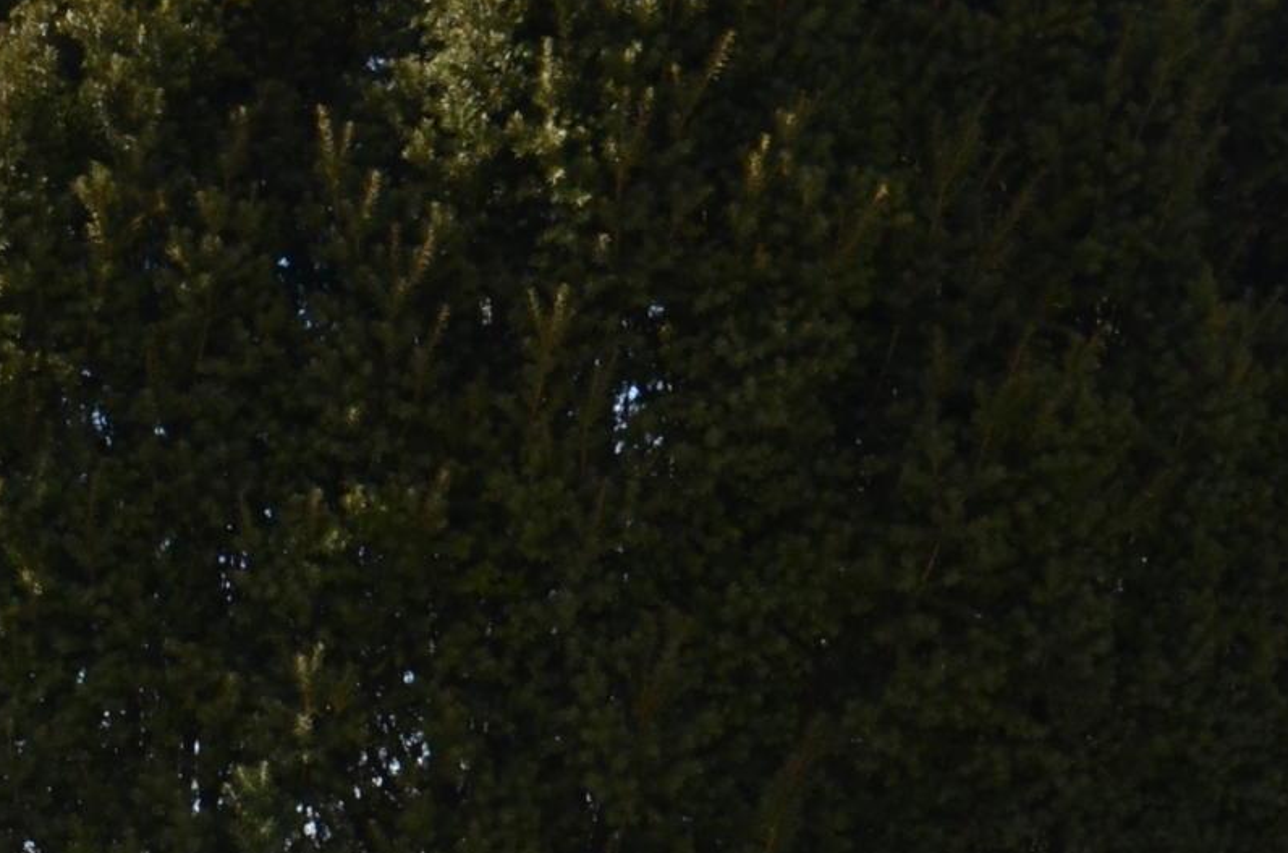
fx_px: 5248
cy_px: 1281
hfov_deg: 13.6
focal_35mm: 147
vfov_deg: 9.1
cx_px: -230
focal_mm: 26
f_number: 8
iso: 100
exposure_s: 1/200
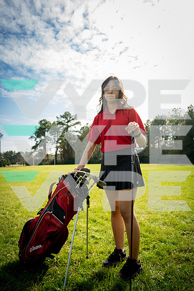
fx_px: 210
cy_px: 146
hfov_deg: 49.7
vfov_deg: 69.3
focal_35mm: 26
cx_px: 97
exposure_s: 1/200
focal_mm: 26
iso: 100
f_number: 5
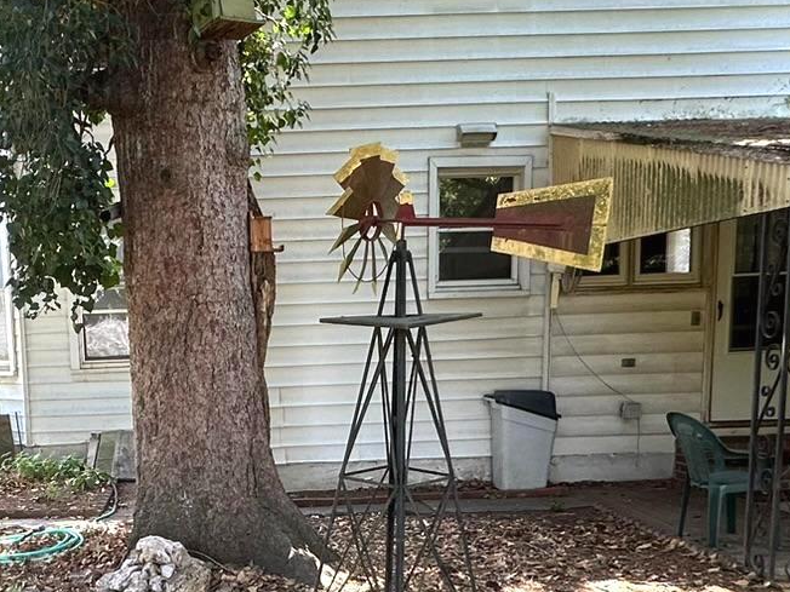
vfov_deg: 31.8
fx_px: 1004
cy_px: 498
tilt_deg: -10.8
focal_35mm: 44
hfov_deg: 41.8
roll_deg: +2.3
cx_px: 206
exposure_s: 1/99
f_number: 2.2
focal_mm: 2.22
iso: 80
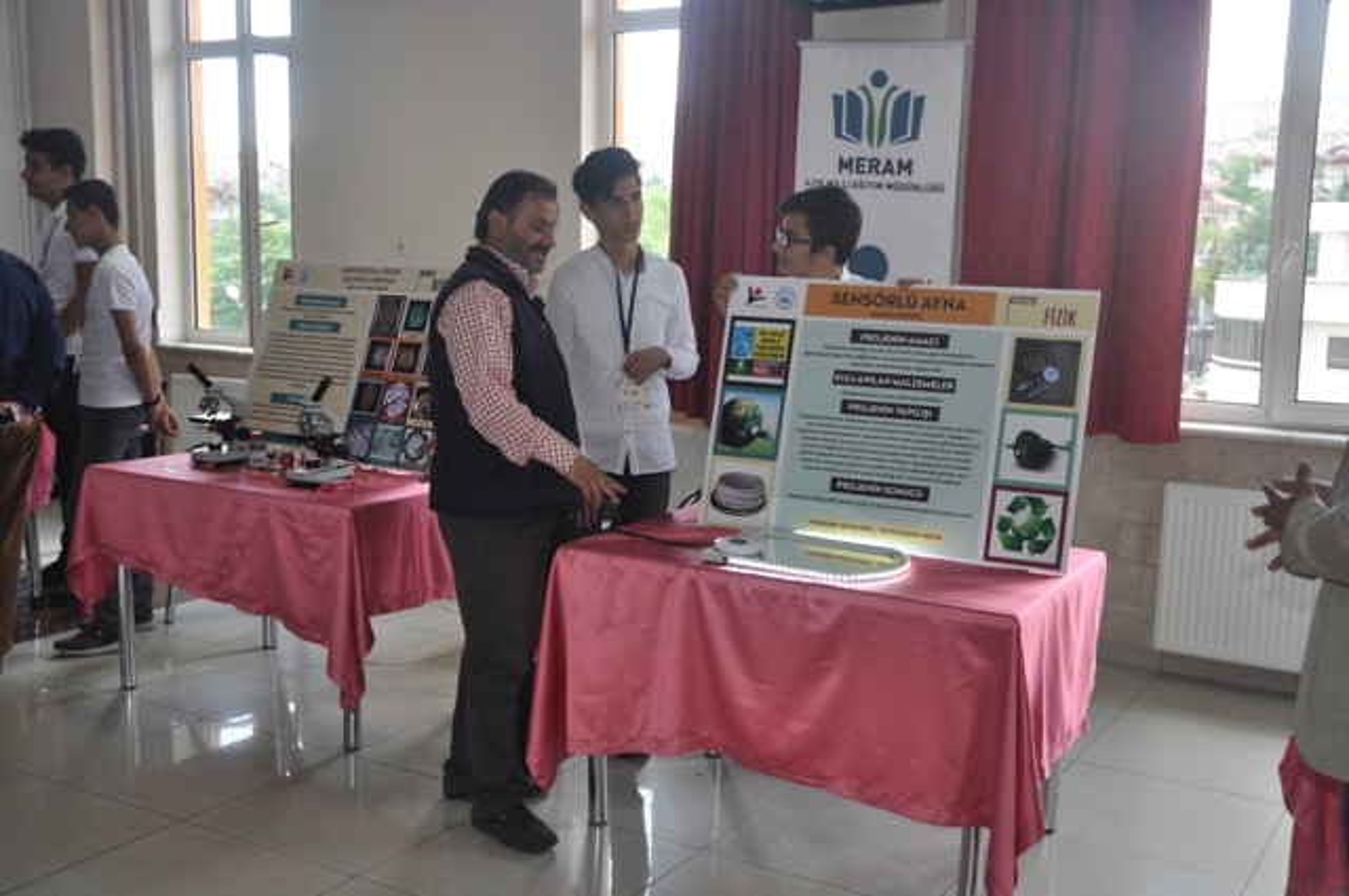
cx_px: 674
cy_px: 448
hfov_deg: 48.0
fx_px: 1516
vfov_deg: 32.9
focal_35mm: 40
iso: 400
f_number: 3.8
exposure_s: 1/160
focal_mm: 27
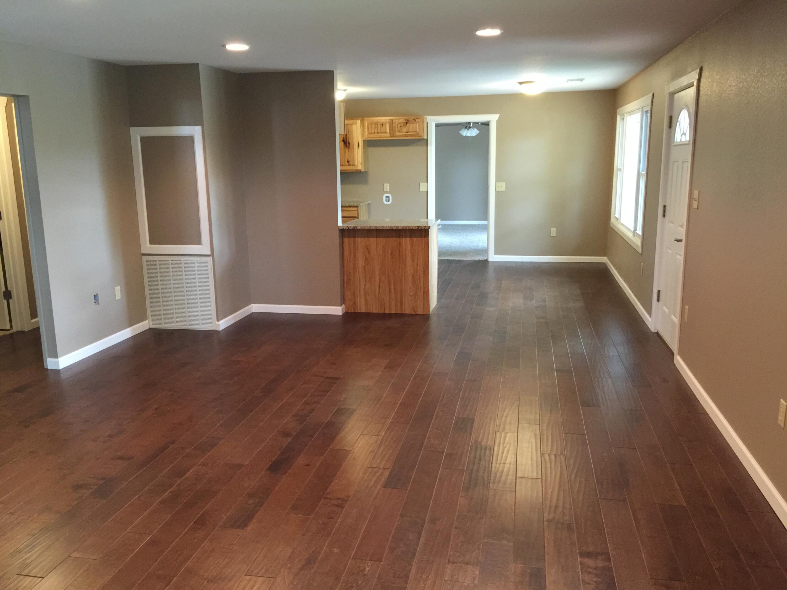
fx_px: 659
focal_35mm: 29
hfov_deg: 61.7
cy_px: 295
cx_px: 394
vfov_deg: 48.2
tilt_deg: -12.5
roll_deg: +0.0
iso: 125
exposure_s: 1/15
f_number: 2.2
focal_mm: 4.15
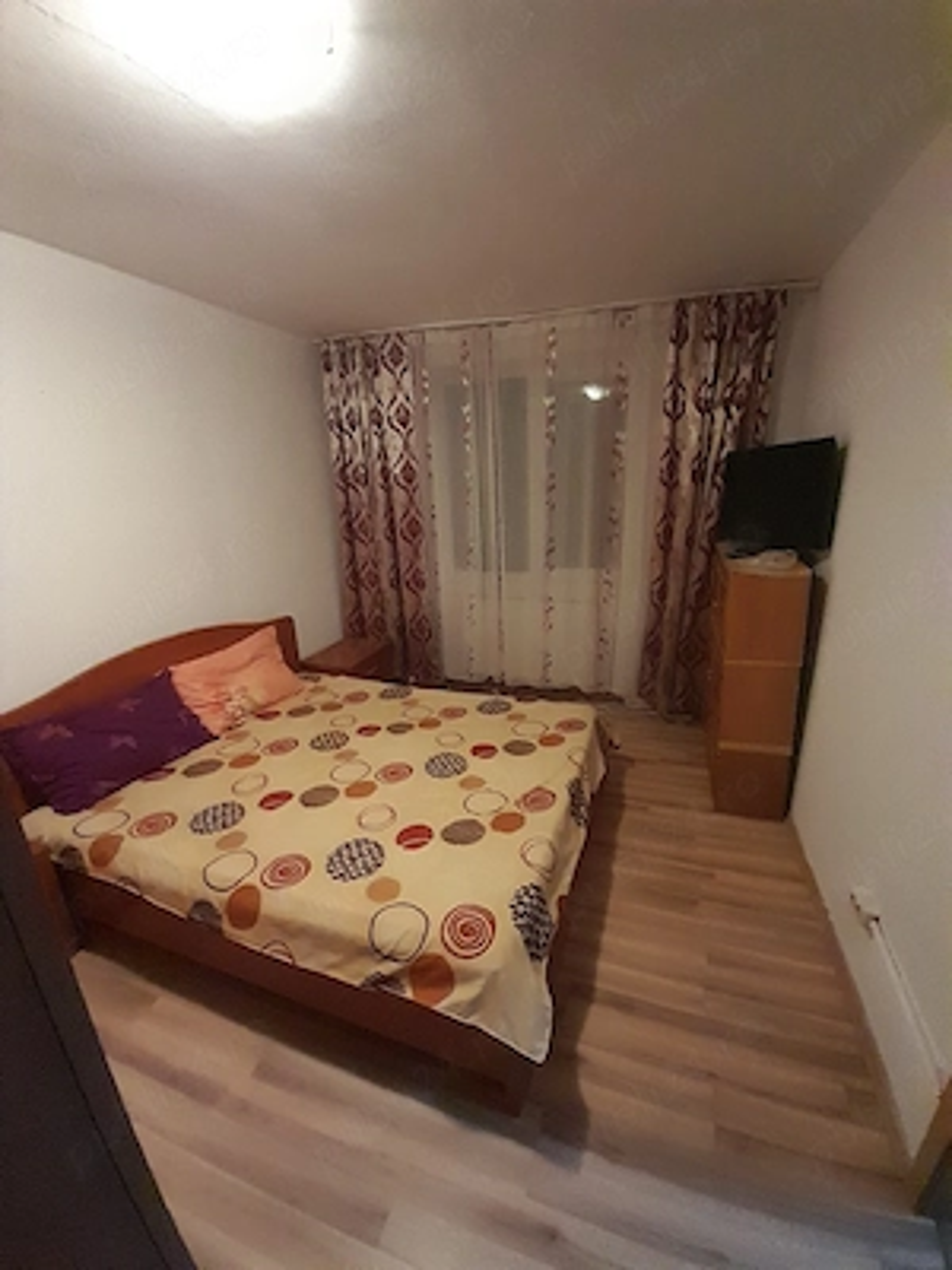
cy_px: 635
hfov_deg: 89.9
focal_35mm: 13
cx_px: 476
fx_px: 477
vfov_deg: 106.2
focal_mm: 1.13
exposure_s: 1/20
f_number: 2.2
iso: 500
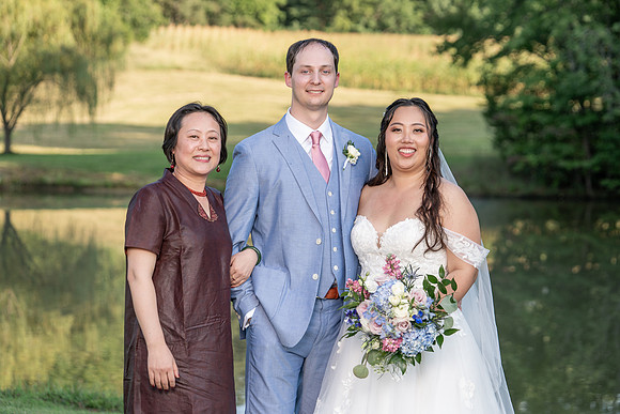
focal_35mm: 95
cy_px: 207
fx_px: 1636
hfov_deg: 21.5
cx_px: 310
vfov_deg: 14.4
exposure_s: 1/200
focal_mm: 95
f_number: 4
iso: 125
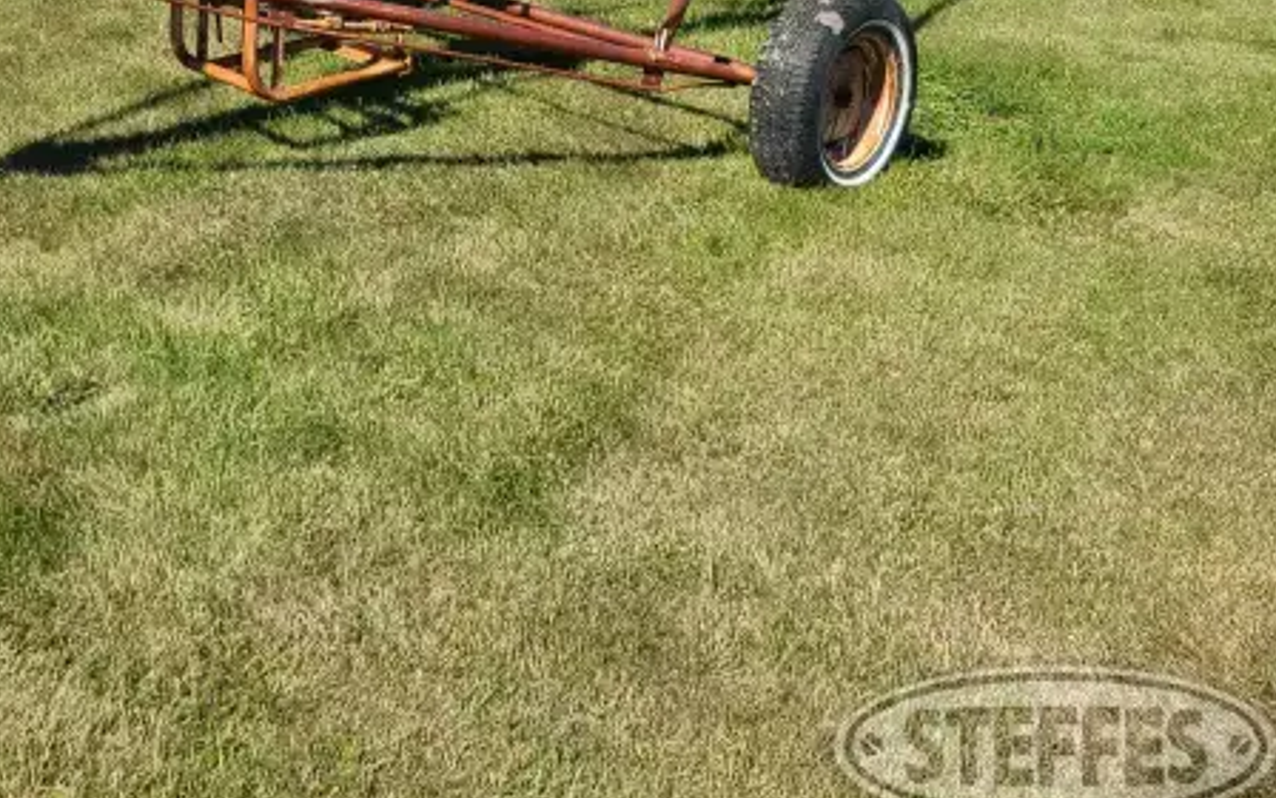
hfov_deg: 31.7
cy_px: -165
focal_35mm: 59
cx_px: -28
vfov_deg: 20.5
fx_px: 2052
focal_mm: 5.4
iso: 40
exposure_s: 1/2308
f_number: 1.8
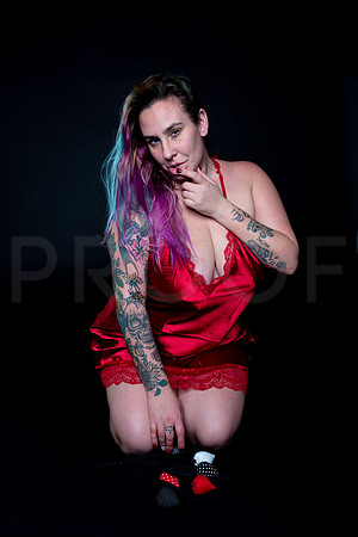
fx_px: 522
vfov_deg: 54.4
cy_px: 268
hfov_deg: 37.9
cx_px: 179
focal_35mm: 35
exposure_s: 1/160
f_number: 10
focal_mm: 35
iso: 100
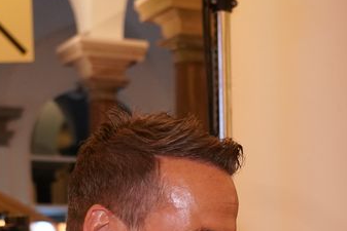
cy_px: 399
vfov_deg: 11.3
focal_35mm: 114
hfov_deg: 17.7
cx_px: 290
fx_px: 1099
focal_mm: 32
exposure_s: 1/30
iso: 2500
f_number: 4
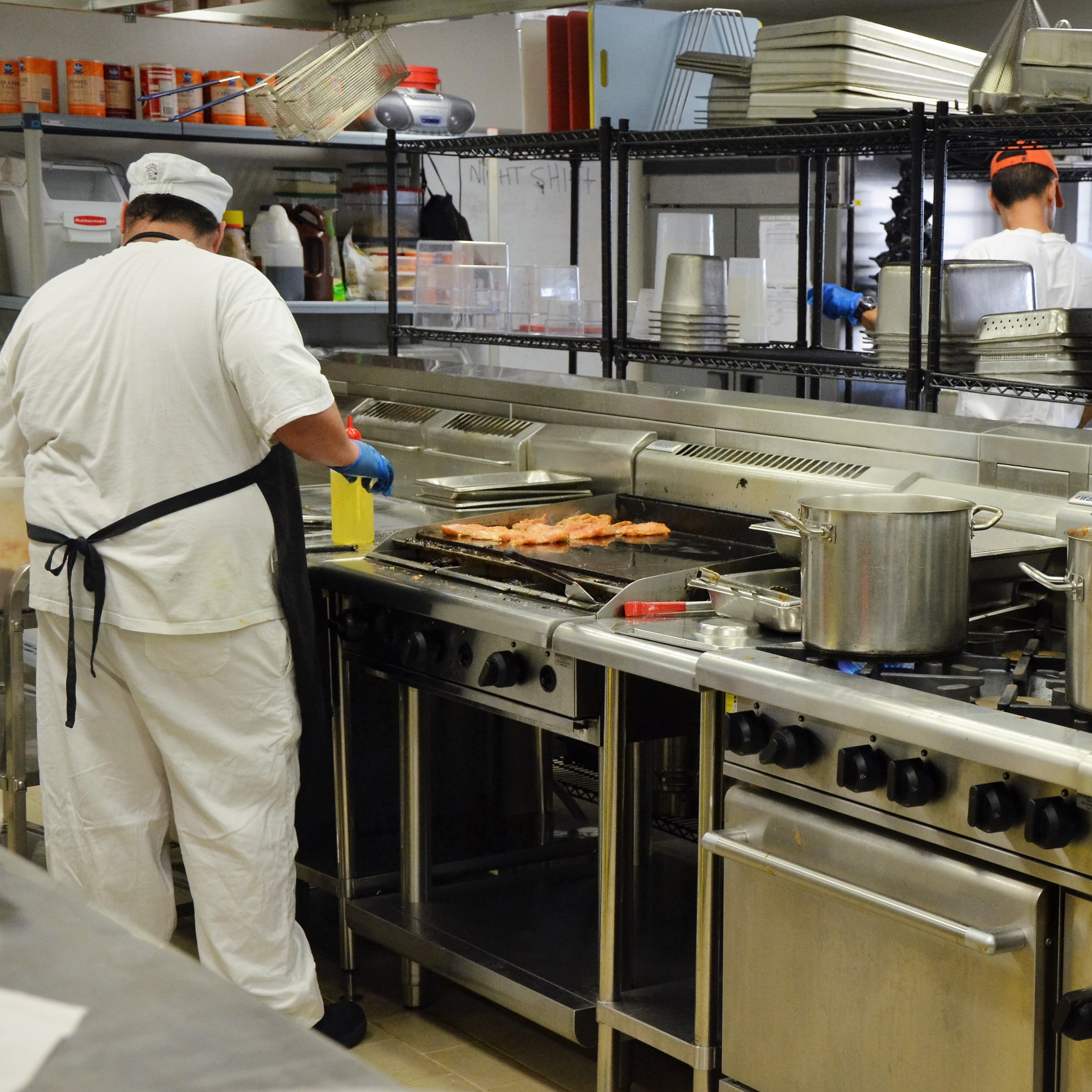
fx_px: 2414
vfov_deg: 25.5
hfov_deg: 25.2
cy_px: 544
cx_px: 801
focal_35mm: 68
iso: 1600
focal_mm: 35
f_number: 4.5
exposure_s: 1/250
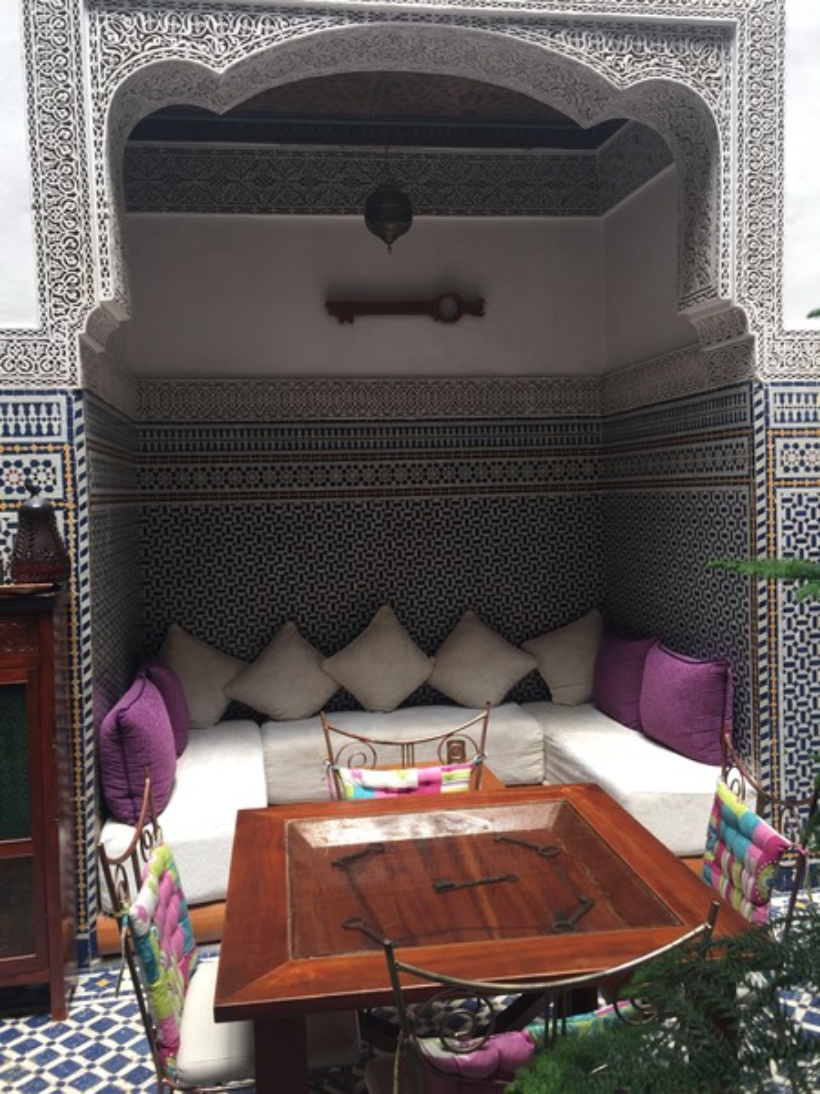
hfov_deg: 48.2
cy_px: 547
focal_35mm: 29
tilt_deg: -0.9
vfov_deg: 61.7
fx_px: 916
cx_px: 410
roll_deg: +0.5
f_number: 2.2
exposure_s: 1/108
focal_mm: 4.15
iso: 32
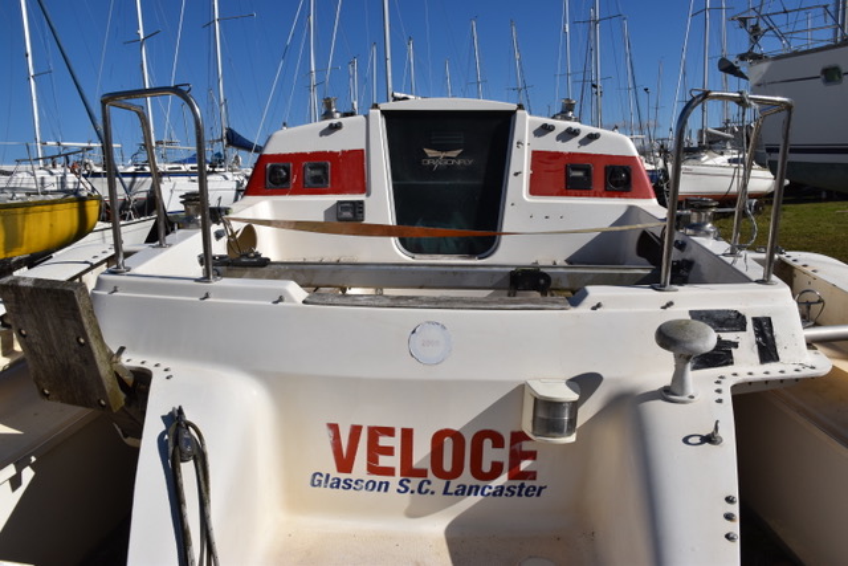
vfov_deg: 48.0
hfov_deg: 67.4
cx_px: 424
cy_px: 283
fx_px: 636
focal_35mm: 27
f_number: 13
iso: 200
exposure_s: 1/640
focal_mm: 18
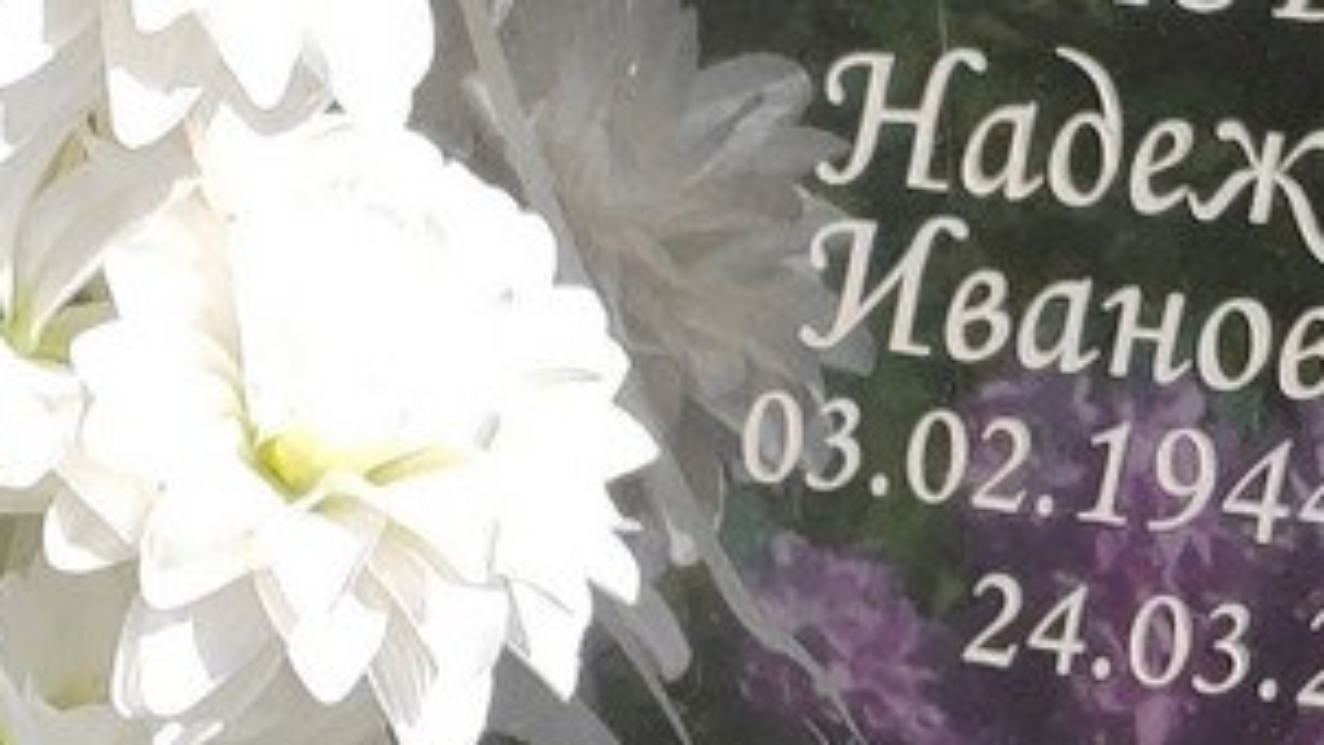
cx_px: 1517
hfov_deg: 10.1
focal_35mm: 211
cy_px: 543
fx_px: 7409
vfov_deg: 5.8
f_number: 1.9
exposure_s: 1/910
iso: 100
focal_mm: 5.52
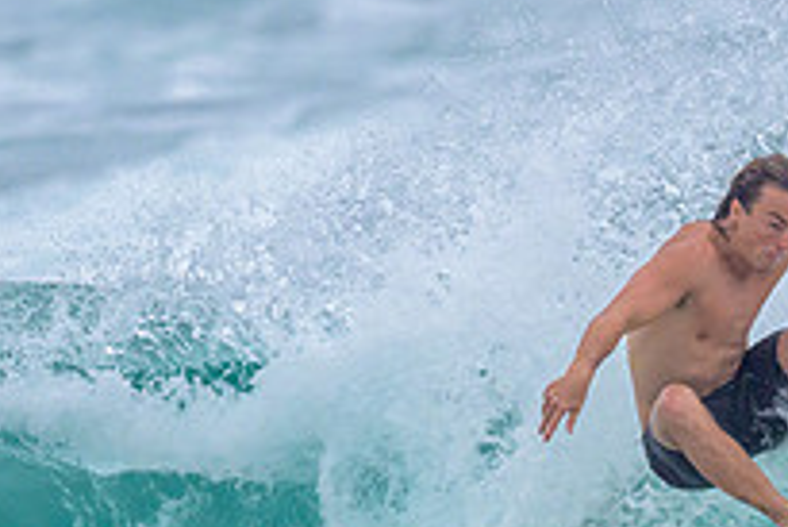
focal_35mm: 3116
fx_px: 68252
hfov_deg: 0.7
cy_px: 617
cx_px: 1000
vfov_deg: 0.4
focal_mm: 800
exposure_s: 1/2000
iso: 560
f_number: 6.3
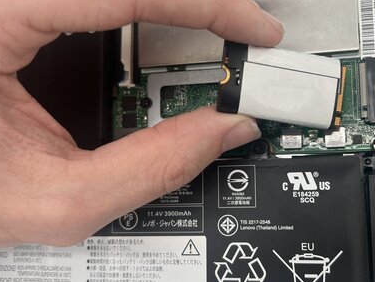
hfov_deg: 45.3
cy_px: 141
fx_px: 445
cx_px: 239
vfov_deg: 35.2
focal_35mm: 41
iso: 50
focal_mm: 5.7
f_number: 1.5
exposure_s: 1/526
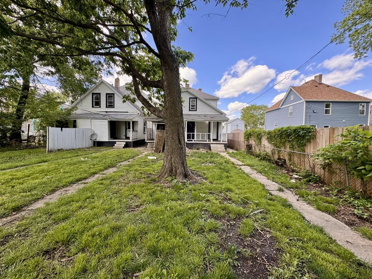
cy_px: 140
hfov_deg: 102.1
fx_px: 150
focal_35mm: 14
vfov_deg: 85.7
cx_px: 186
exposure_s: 1/202
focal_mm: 2.22
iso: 40
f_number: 2.2
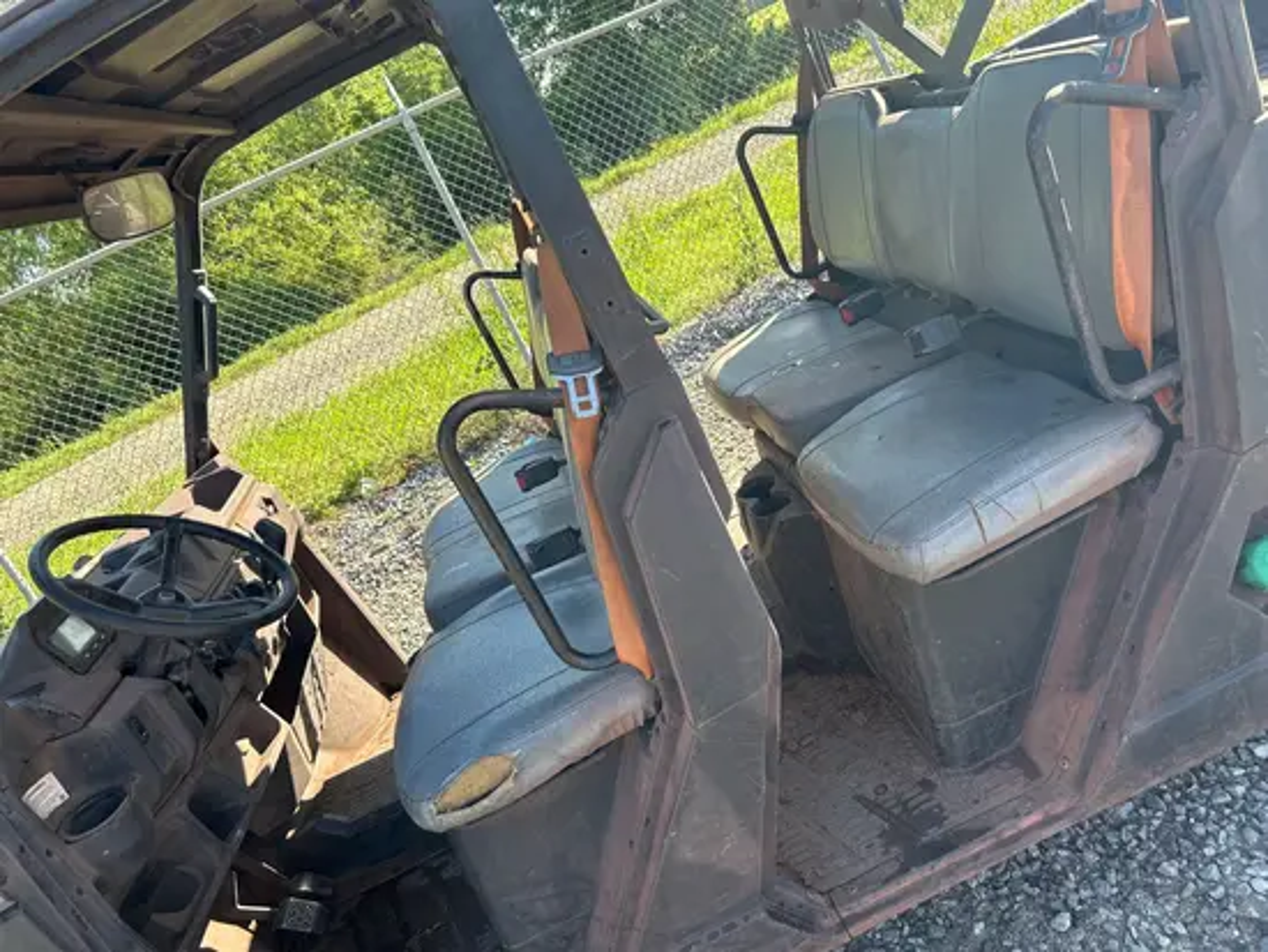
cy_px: 476
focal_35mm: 26
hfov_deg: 67.3
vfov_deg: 53.1
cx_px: 634
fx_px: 953
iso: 50
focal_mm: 5.7
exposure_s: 1/658
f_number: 1.5
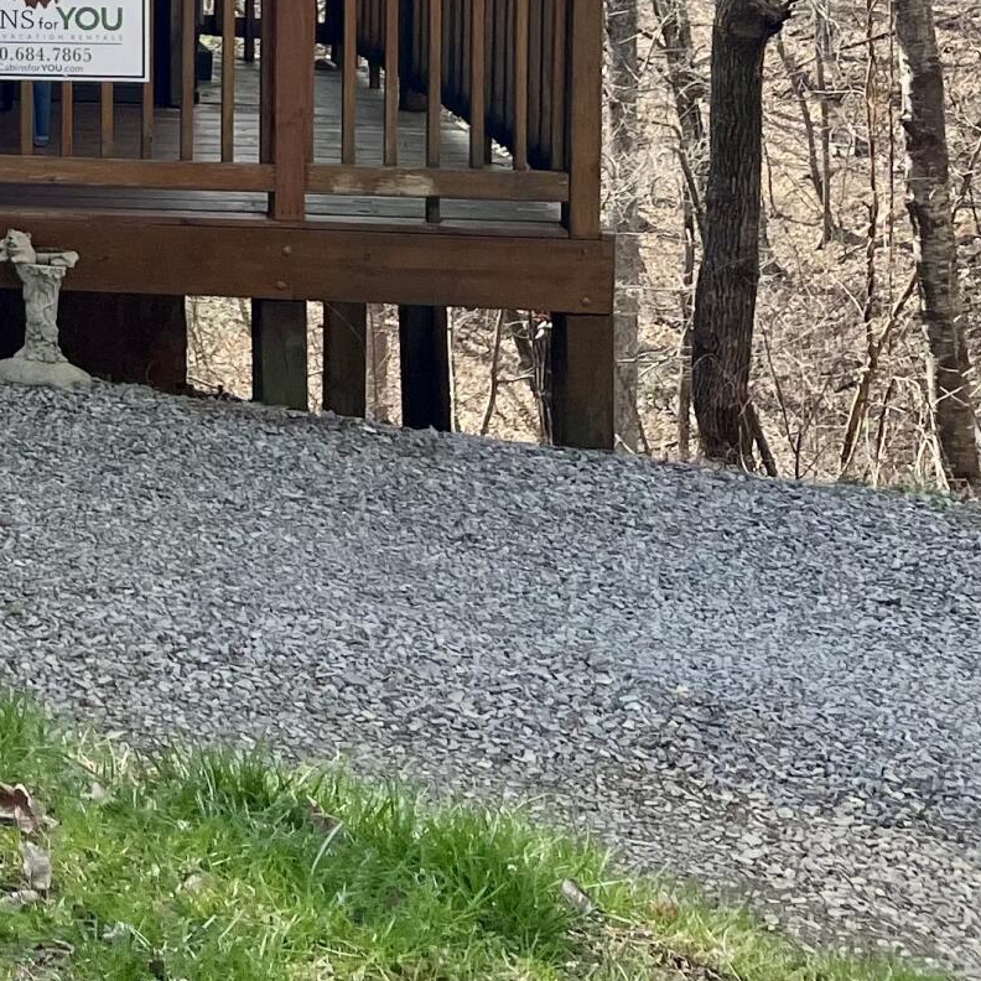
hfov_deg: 16.5
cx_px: -814
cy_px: -306
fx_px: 2789
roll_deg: +0.9
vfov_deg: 18.5
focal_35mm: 87
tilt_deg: -3.0
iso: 50
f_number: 1.6
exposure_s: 1/2571
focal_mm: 5.1
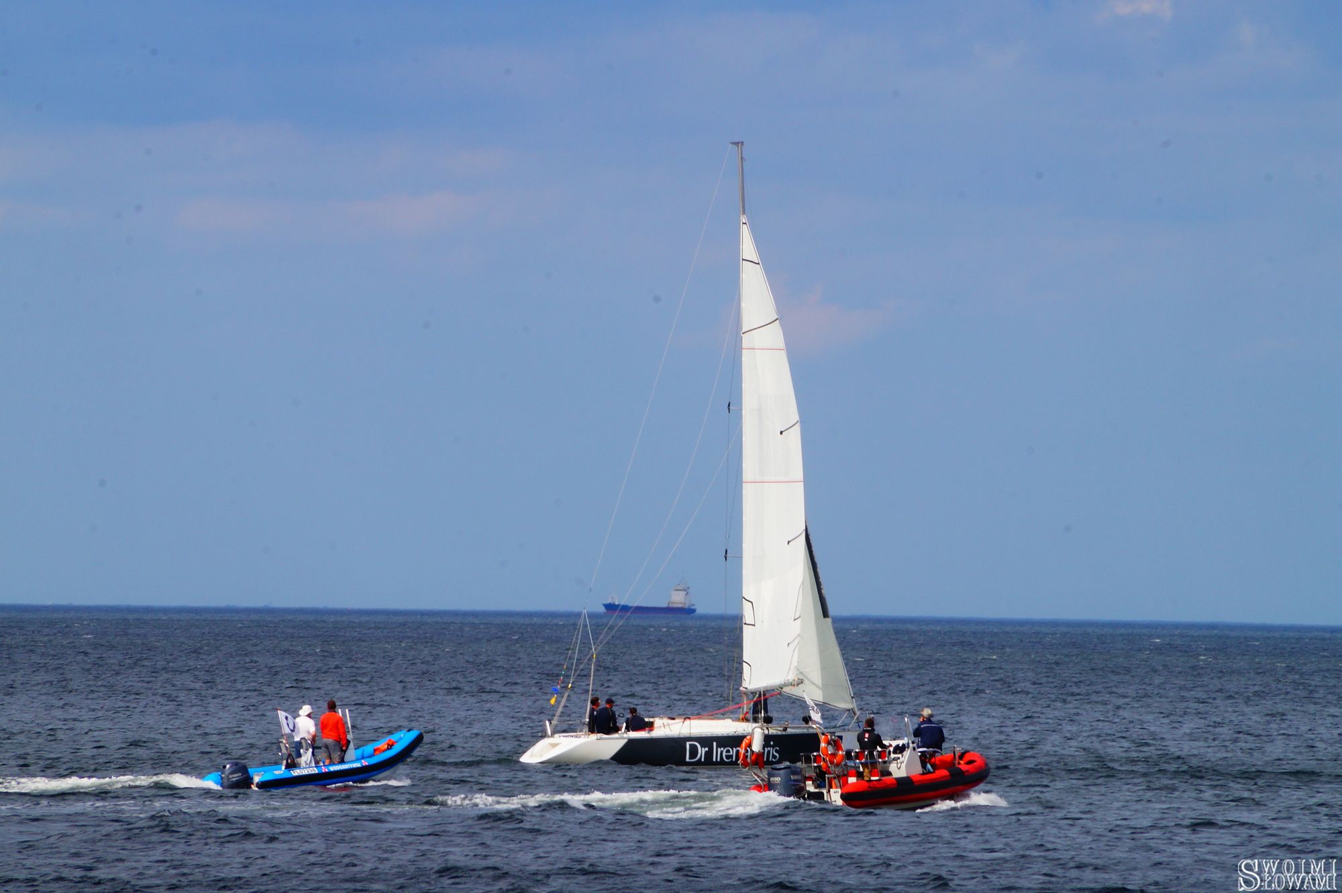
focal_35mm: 375
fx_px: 13971
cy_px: 446
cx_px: 671
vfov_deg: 3.7
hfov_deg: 5.5
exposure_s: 1/60
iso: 160
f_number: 22
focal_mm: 250
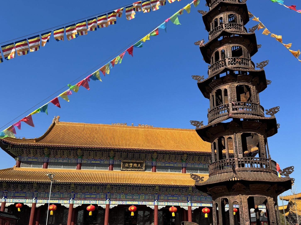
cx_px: 152
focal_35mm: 33
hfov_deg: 55.4
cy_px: 130
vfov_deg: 42.8
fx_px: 287
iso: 80
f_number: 1.78
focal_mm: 6.86
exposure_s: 1/4049
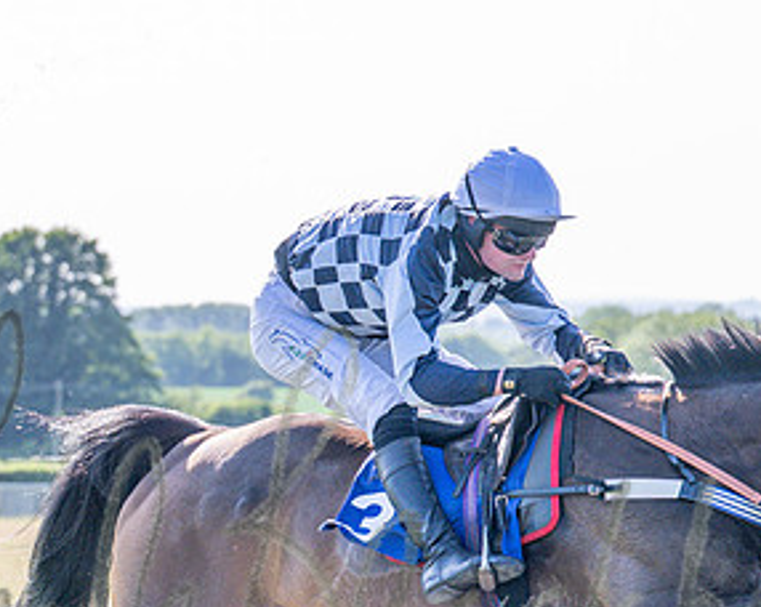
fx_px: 5241
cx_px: 507
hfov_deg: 8.3
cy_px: 511
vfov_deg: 6.6
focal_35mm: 233
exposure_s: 1/1600
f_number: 4
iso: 320
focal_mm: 70
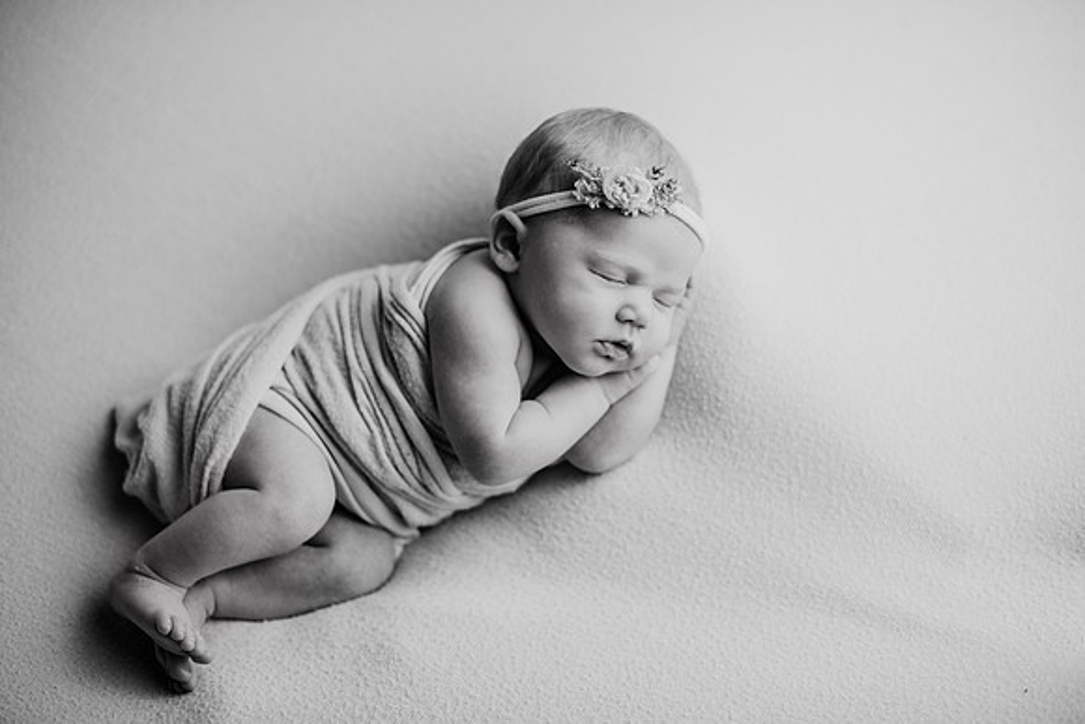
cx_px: 542
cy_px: 362
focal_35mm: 50
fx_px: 1507
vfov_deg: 27.0
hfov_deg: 39.6
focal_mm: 50
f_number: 2.2
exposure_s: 1/160
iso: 100
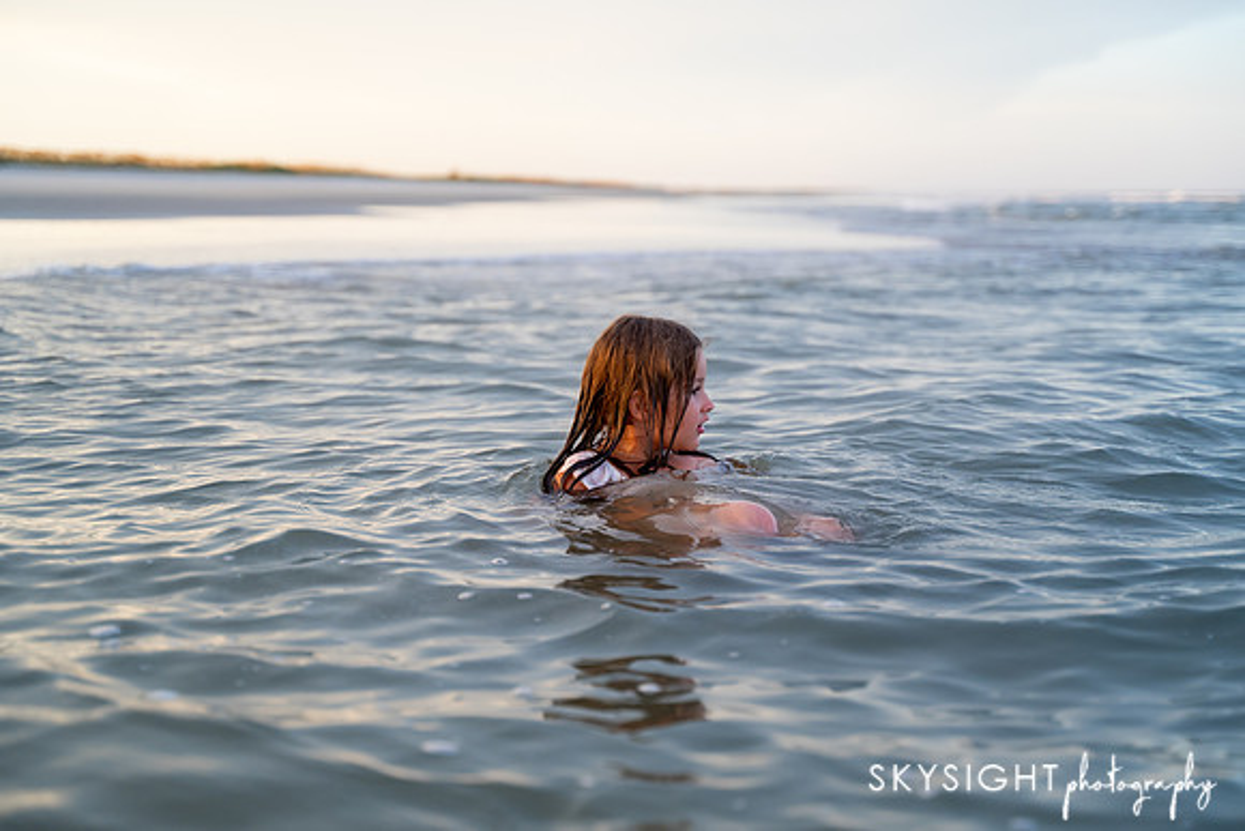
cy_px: 416
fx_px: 2014
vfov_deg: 23.3
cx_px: 609
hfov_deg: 34.4
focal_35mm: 58
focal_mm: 56
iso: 640
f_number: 2.8
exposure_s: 1/250
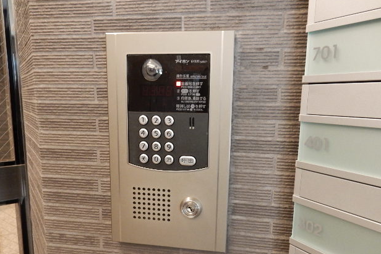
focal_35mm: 27
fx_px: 286
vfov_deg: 47.8
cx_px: 187
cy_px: 145
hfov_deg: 67.4
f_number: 3.7
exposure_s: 1/13
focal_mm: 4.5
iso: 400
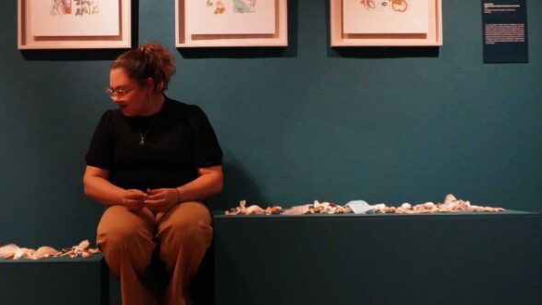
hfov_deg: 45.8
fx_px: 632
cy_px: 153
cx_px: 191
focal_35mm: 44
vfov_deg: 27.1
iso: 5000
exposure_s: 1/125
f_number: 3.5
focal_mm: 16
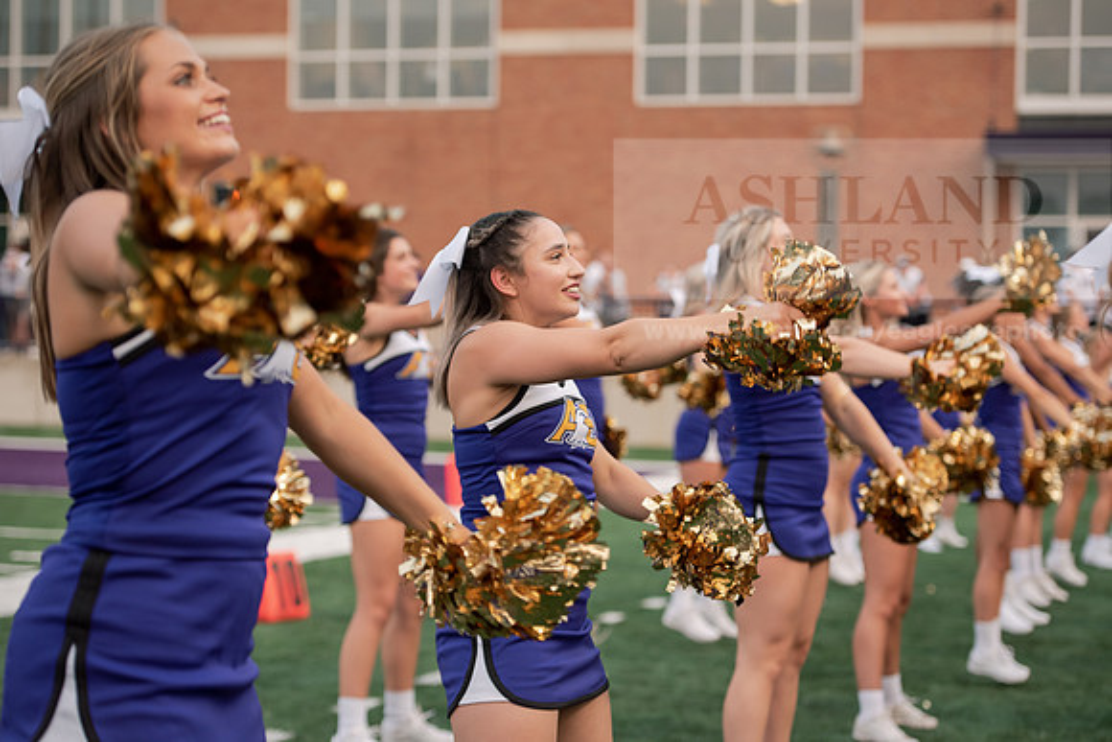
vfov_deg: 15.2
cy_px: 371
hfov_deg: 22.6
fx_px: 2781
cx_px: 556
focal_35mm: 90
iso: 1250
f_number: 3.5
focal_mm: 90
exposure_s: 1/1000
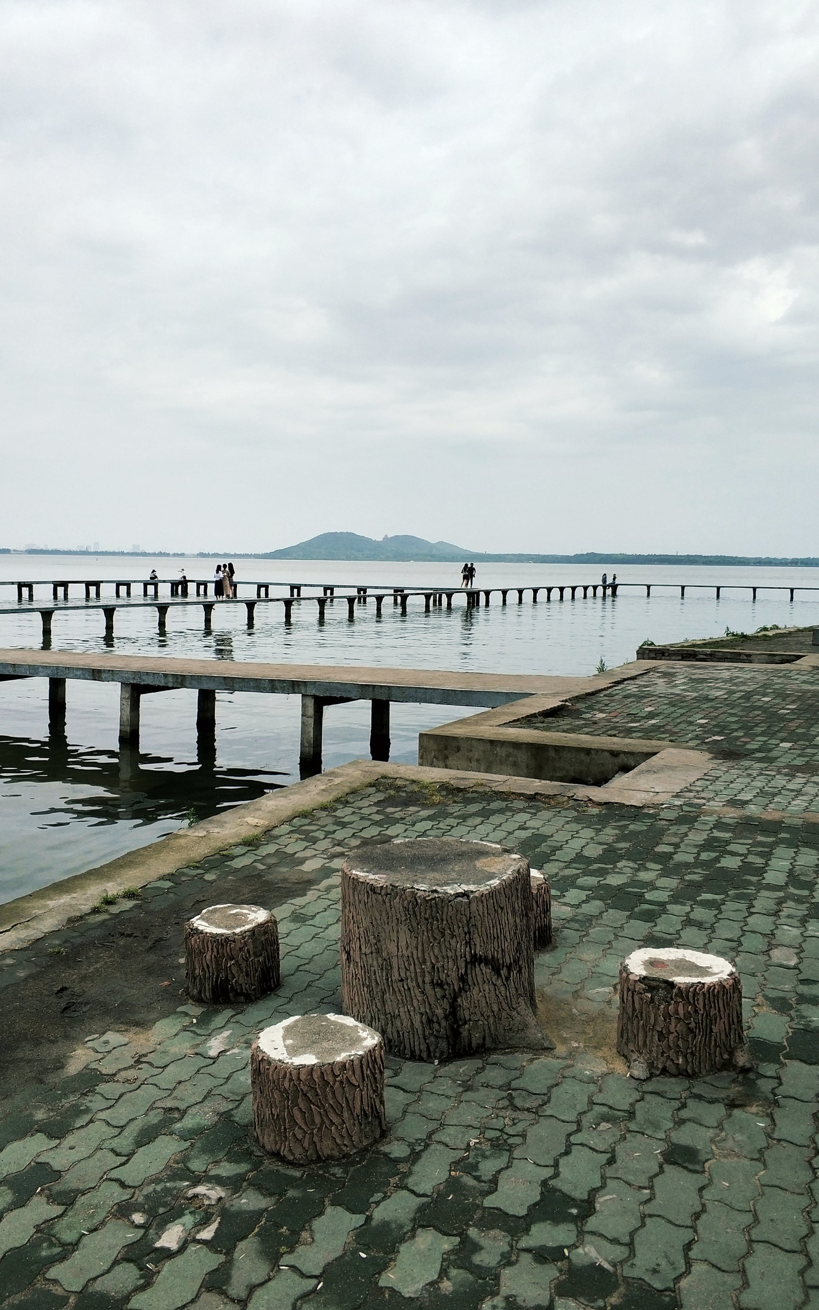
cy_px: 661
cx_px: 407
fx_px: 1036
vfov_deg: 64.6
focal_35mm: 29
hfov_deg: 43.1
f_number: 1.8
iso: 100
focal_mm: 3.82
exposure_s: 1/2633
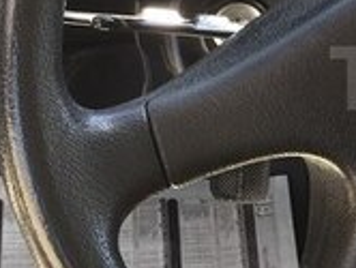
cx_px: 549
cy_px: 78
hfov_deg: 15.6
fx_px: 1184
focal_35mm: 115
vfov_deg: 12.9
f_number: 2.2
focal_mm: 4.15
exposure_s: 1/100
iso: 40
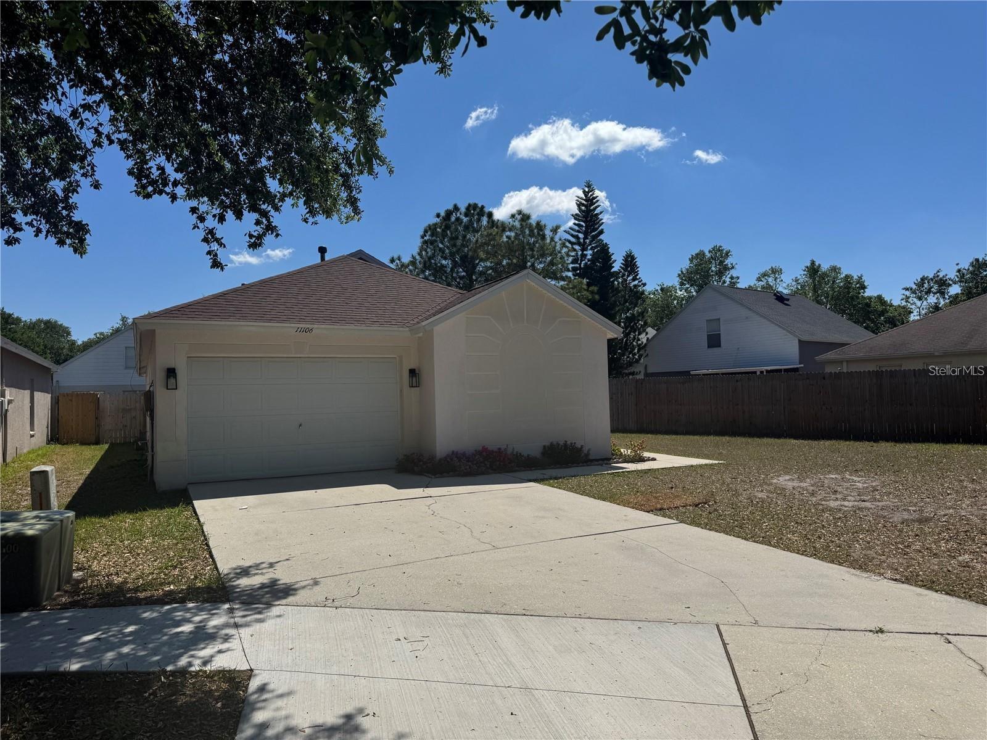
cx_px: 494
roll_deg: +1.6
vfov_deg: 56.8
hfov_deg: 71.6
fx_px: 684
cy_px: 370
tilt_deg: +1.3
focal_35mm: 24
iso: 80
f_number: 1.78
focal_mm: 6.76
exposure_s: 1/9009
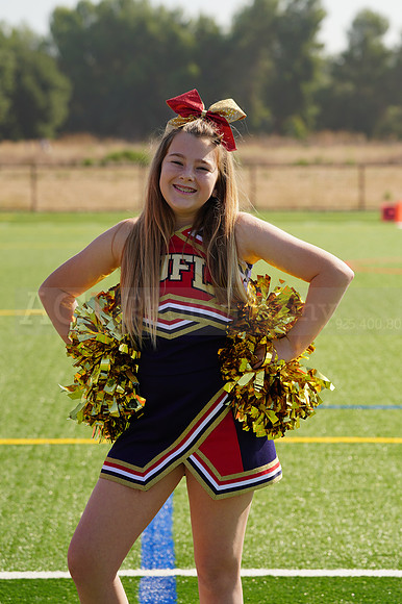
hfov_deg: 7.8
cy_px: 302
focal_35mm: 175
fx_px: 2935
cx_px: 201
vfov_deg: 11.8
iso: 100
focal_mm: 175
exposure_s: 1/250
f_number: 9
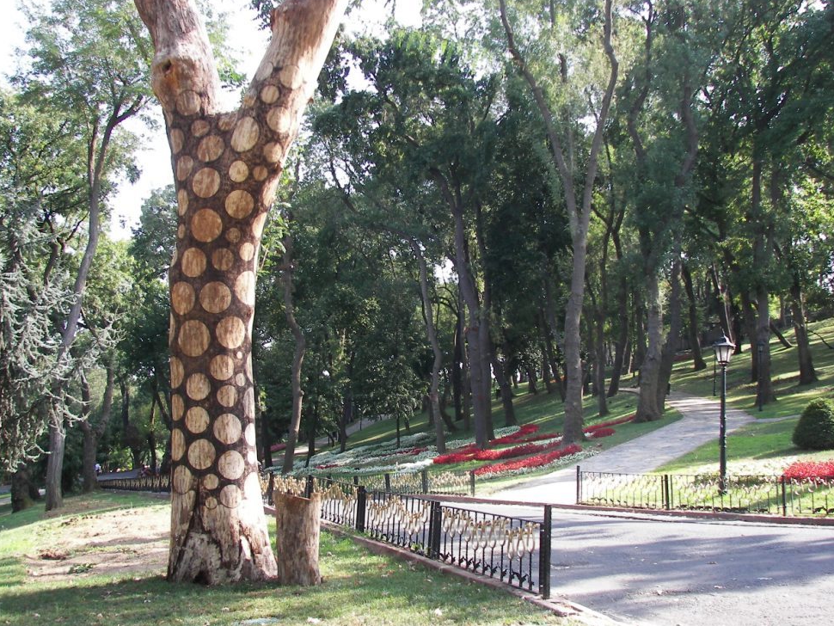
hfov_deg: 49.0
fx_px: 916
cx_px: 409
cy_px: 314
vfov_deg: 37.7
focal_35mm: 38
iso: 50
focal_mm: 6
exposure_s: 1/125
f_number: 2.8
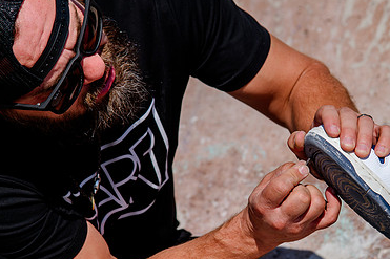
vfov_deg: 8.4
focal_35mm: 164
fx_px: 1776
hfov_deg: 12.5
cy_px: 171
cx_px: 250
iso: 160
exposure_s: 1/1250
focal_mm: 105
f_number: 6.3
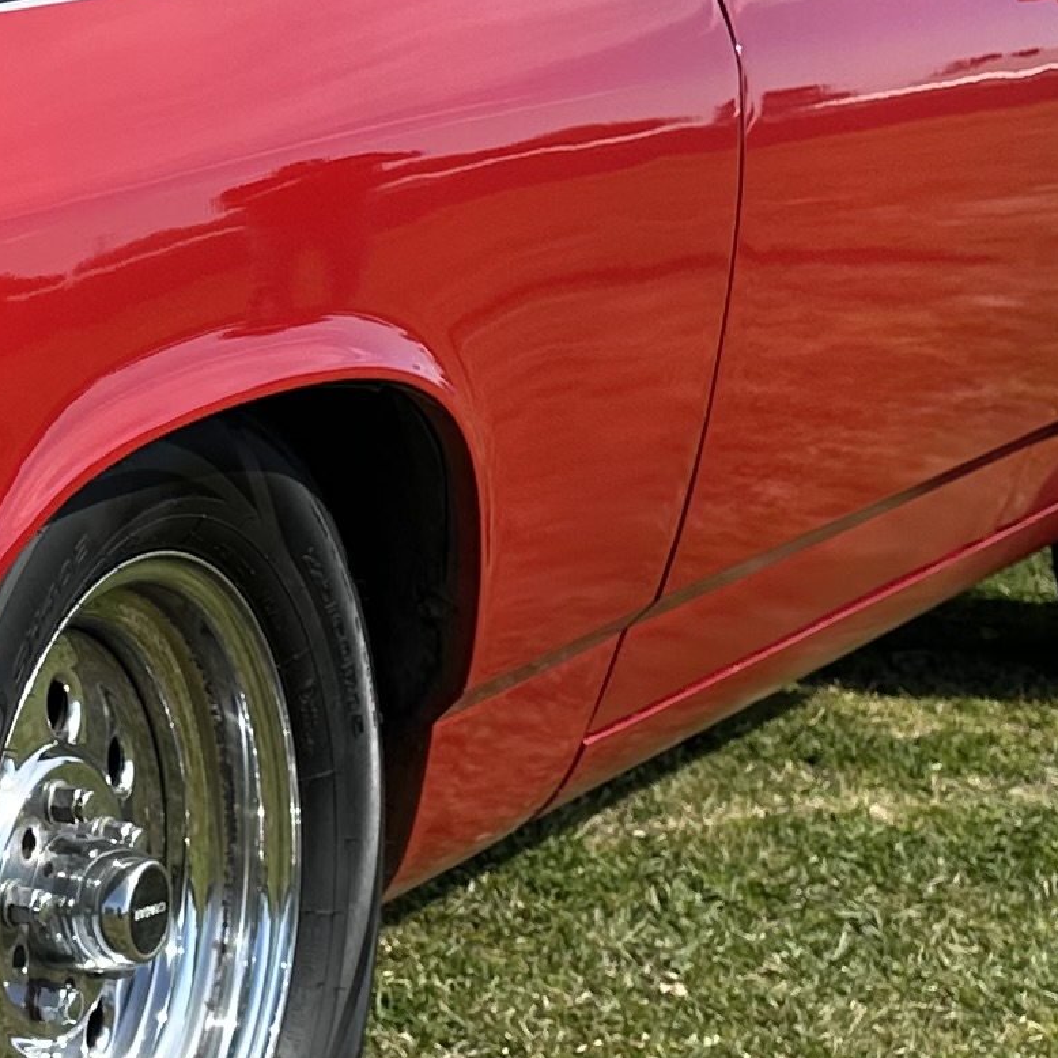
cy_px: 519
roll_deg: +0.6
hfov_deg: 14.8
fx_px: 3804
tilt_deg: -7.1
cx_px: -494
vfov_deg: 15.8
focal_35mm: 110
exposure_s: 1/3247
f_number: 1.78
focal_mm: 6.86
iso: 80
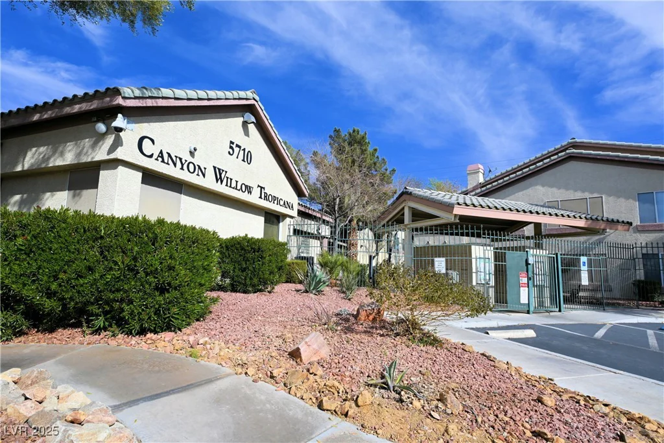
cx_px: 332
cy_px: 222
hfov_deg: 90.0
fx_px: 332
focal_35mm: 18
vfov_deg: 67.4
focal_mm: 12
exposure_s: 1/500
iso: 100
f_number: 8
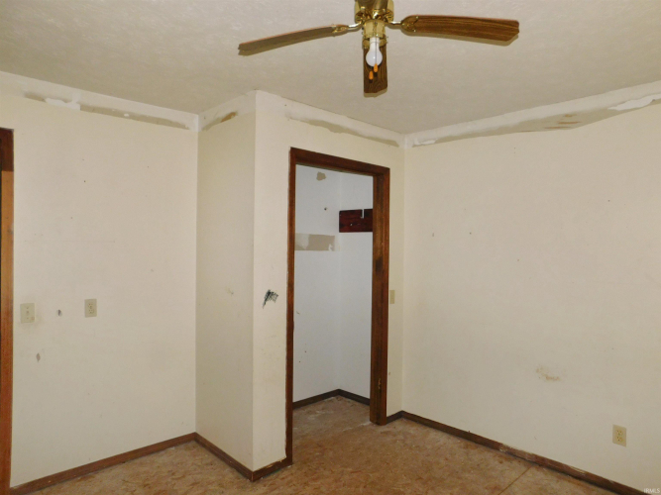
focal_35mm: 23
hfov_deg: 73.9
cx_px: 330
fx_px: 439
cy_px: 248
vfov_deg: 58.9
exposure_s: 1/30
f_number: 3
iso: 200
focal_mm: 4
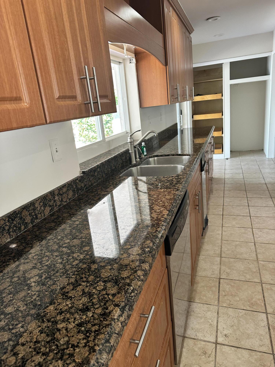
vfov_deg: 71.6
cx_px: 138
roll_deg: +5.5
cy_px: 184
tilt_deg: -14.8
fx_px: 254
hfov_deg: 56.8
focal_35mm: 24
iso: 160
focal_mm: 6.86
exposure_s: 1/60
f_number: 1.78
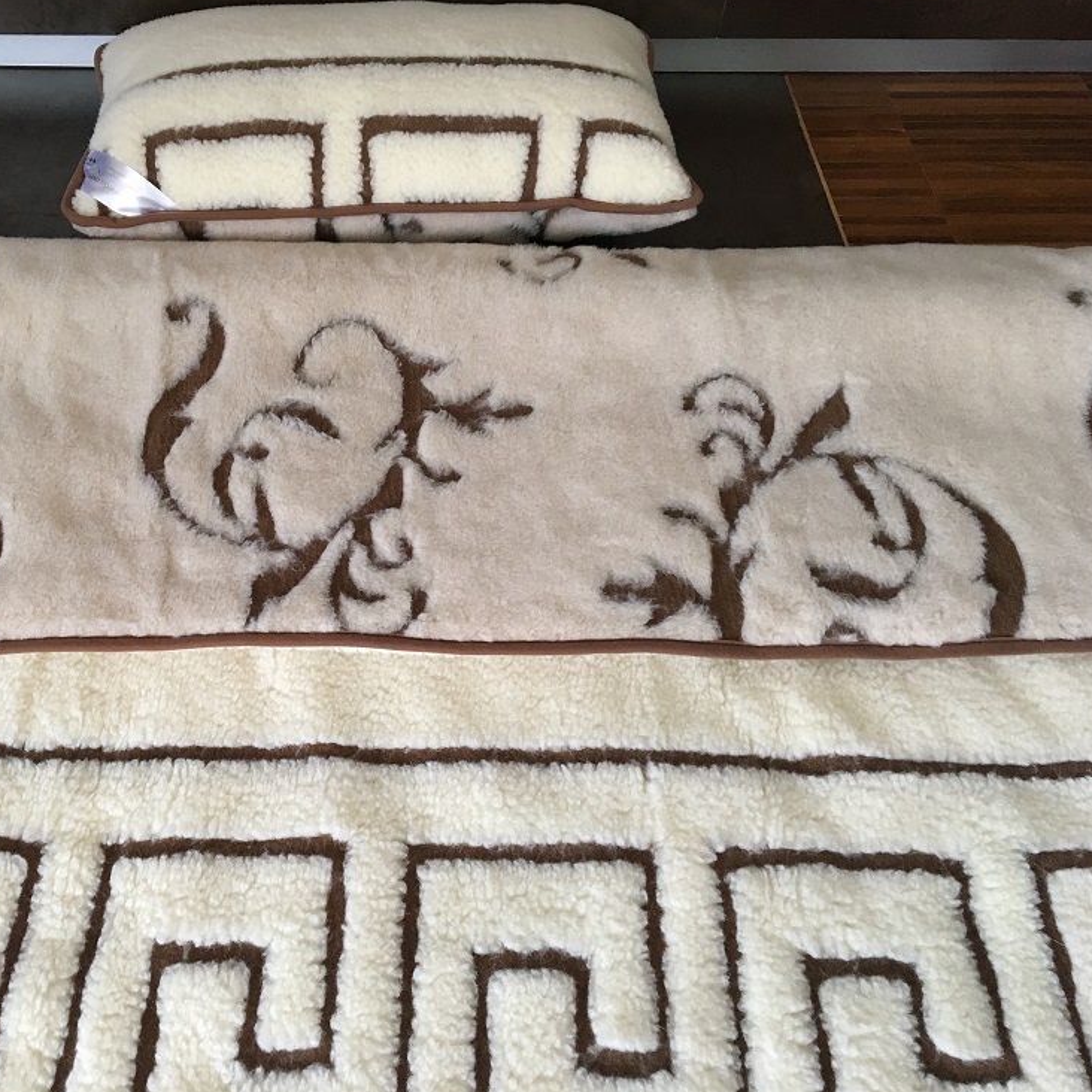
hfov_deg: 46.5
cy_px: 543
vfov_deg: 47.2
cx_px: 371
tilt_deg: -51.3
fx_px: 1249
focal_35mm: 35
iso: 125
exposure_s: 1/33
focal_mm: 4.15
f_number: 2.2
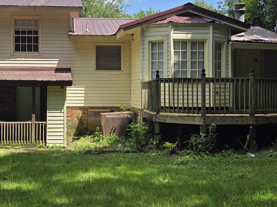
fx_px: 376
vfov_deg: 30.8
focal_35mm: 47
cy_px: 89
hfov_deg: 39.9
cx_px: 90
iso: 80
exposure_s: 1/4365
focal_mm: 5.4
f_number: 1.8
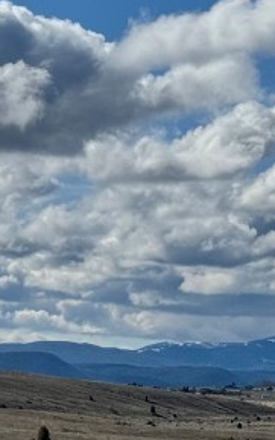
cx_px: -257
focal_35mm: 180
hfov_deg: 7.1
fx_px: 2155
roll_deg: -2.1
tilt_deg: +3.1
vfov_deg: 11.6
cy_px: 260
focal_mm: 6.76
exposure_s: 1/12500
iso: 64
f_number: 1.78
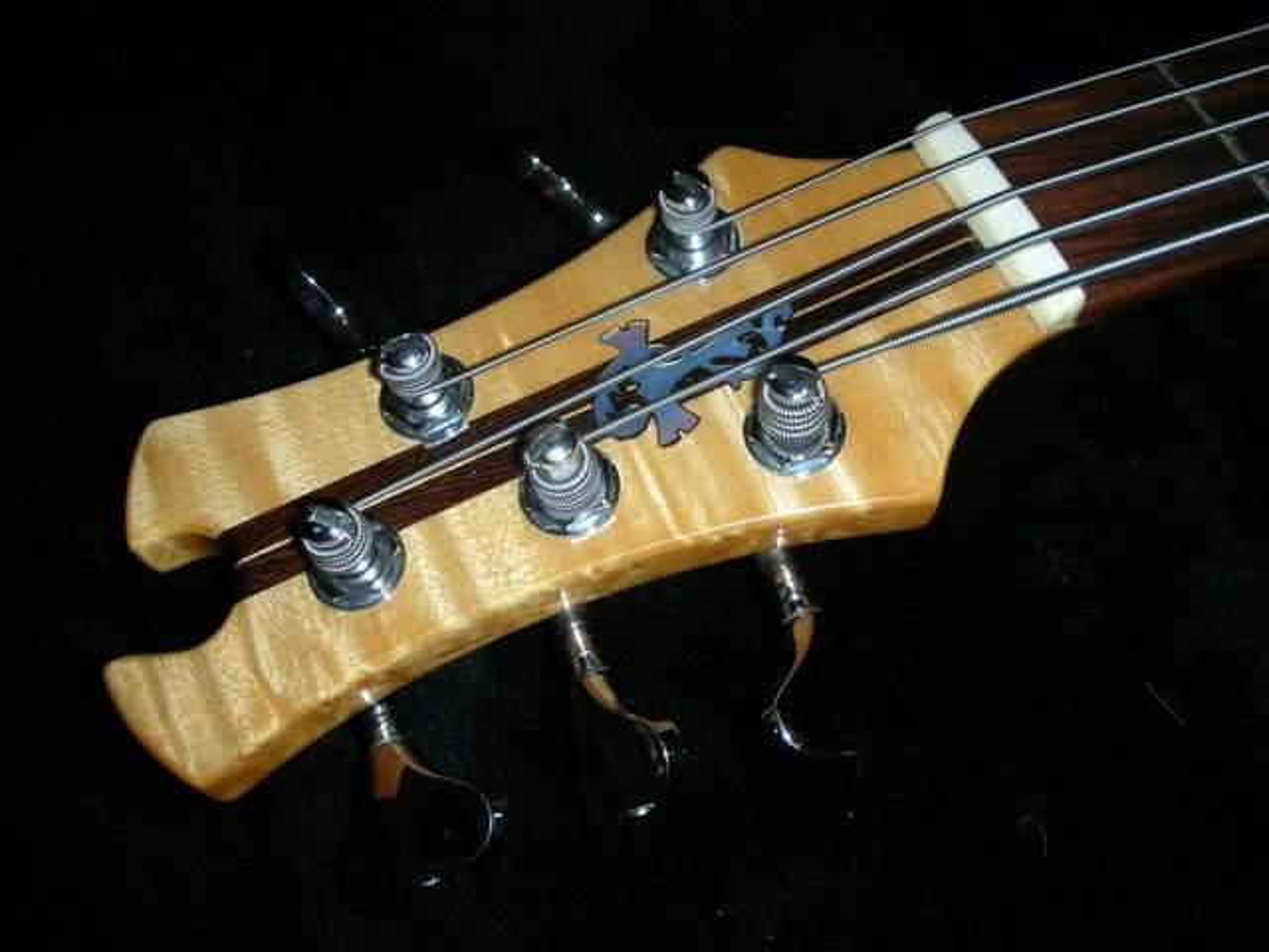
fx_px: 1283
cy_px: 476
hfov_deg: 52.6
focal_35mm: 35
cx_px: 634
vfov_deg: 40.7
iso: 50
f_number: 3
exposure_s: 1/60.1
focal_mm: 5.8
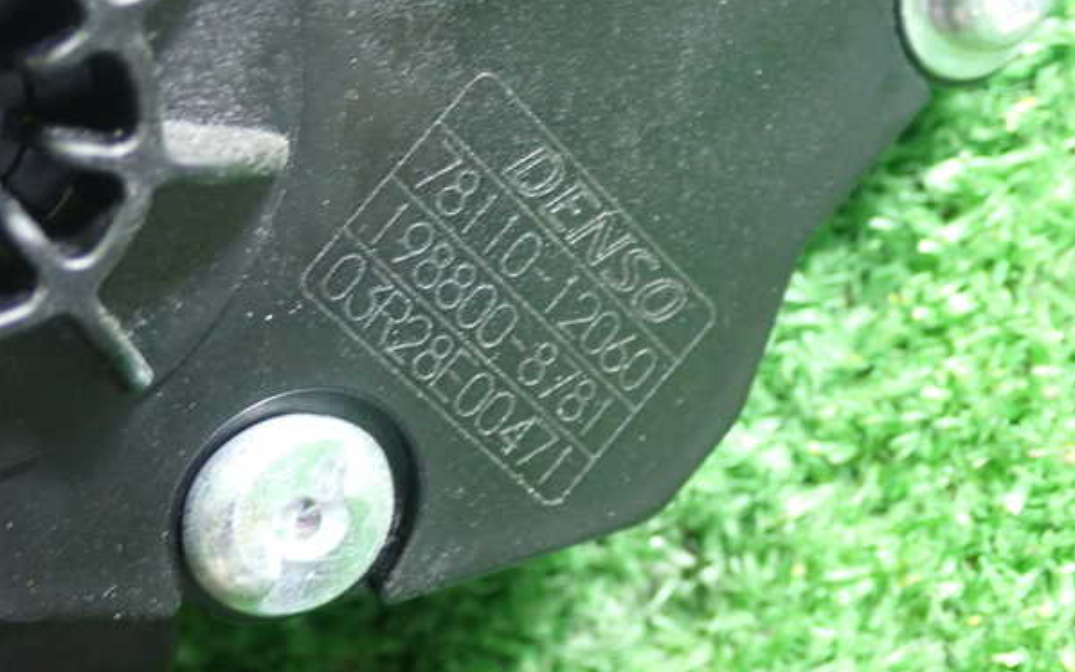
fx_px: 1933
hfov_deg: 31.1
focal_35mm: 66
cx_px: 538
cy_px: 315
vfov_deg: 19.7
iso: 800
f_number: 3.6
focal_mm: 11.09
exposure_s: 1/15
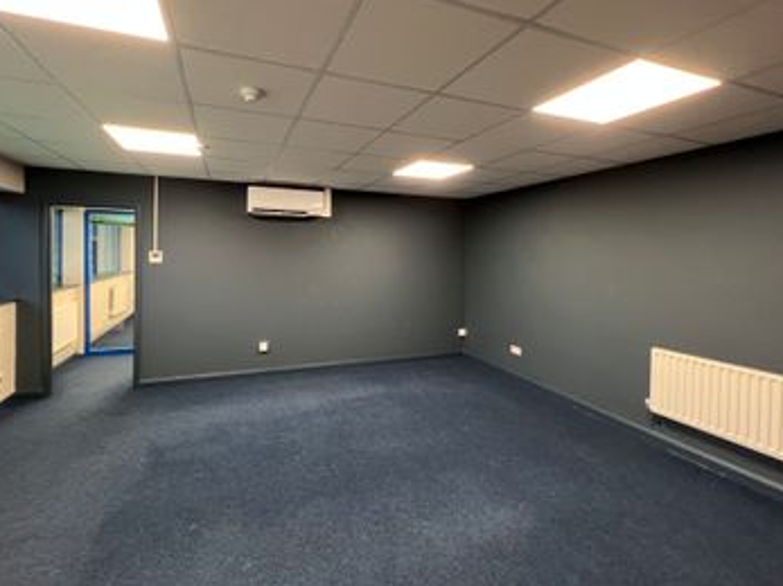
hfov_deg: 97.9
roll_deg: -0.8
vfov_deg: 81.4
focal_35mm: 15
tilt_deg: -1.7
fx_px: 339
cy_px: 261
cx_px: 357
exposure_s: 1/50
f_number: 1.8
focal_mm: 1.57
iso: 500
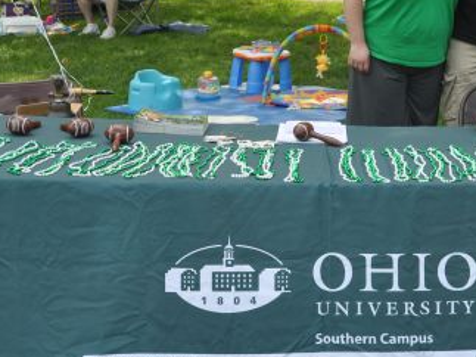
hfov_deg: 24.3
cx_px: 330
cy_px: 89
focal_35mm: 80
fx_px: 1100
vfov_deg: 18.3
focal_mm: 28
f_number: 7.1
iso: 200
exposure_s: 1/200
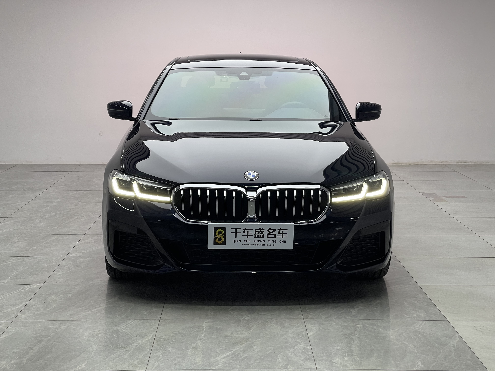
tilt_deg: -8.4
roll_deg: +0.2
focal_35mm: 64
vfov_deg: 22.9
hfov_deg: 30.3
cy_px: 186
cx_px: 248
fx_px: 915
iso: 32
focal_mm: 7.5
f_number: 2.2
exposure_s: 1/99
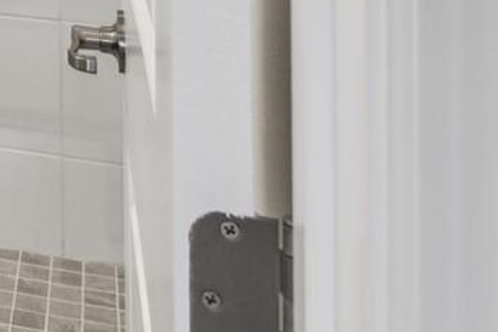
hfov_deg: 21.7
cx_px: -336
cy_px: -258
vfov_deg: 16.6
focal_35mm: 69
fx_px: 954
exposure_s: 1/6
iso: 100
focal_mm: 10
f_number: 7.1
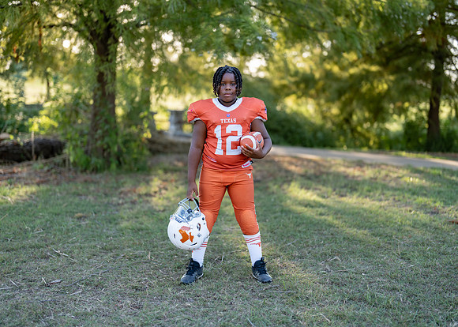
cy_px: 164
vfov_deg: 27.0
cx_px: 229
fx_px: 681
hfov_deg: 37.2
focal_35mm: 52
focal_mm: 50
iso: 100
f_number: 1.2
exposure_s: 1/1000
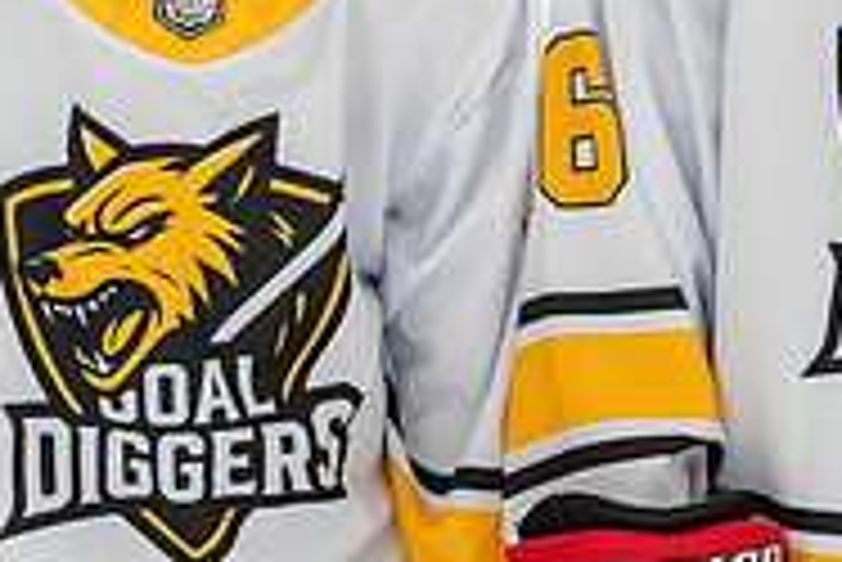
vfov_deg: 3.0
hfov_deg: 4.4
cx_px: 680
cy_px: -187
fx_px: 10884
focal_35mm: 465
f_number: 2.8
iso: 1000
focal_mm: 100
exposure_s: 1/1600
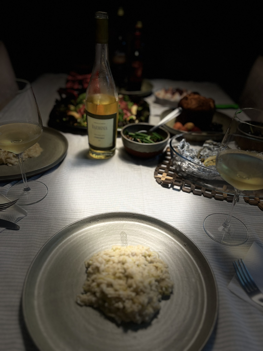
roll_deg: -2.9
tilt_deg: -34.5
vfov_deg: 67.3
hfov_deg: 53.1
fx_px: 263
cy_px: 176
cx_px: 132
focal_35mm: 26
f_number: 1.5
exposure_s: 1/60
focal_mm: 5.7
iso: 100
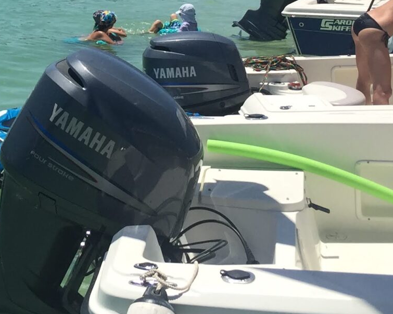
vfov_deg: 15.5
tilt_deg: -6.0
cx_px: -66
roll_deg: -1.2
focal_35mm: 96
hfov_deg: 19.0
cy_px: -60
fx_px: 1117
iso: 32
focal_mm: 4.15
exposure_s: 1/2825
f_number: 2.2
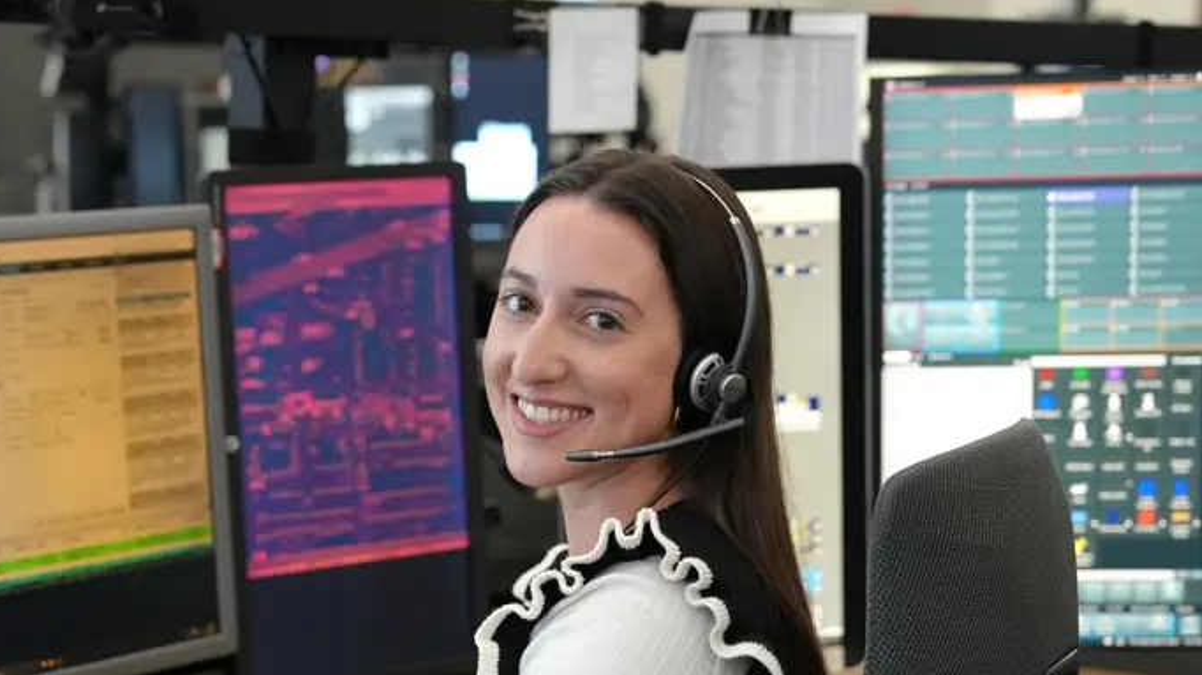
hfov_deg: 24.2
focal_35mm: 88
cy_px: 594
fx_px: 2804
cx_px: 474
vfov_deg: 13.6
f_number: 4
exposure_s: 1/160
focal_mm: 54
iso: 5000
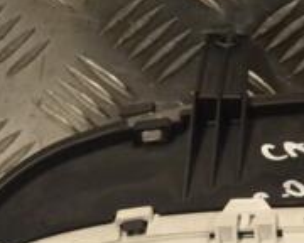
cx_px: 392
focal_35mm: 258
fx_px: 2317
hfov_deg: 7.4
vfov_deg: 6.0
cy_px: 305
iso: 3200
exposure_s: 1/500
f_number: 11
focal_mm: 55
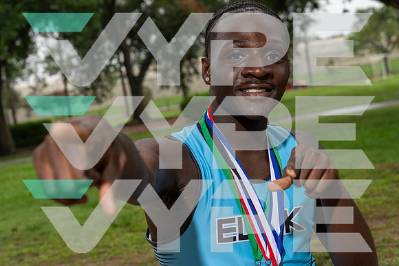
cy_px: 132
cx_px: 191
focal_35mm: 64
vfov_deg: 21.2
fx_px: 711
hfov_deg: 31.3
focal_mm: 61
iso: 500
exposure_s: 1/250
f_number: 6.3
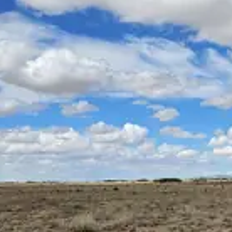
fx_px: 447
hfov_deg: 26.3
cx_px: 267
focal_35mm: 59
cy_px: 208
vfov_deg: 28.0
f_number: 1.7
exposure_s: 1/1728
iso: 12
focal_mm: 6.3
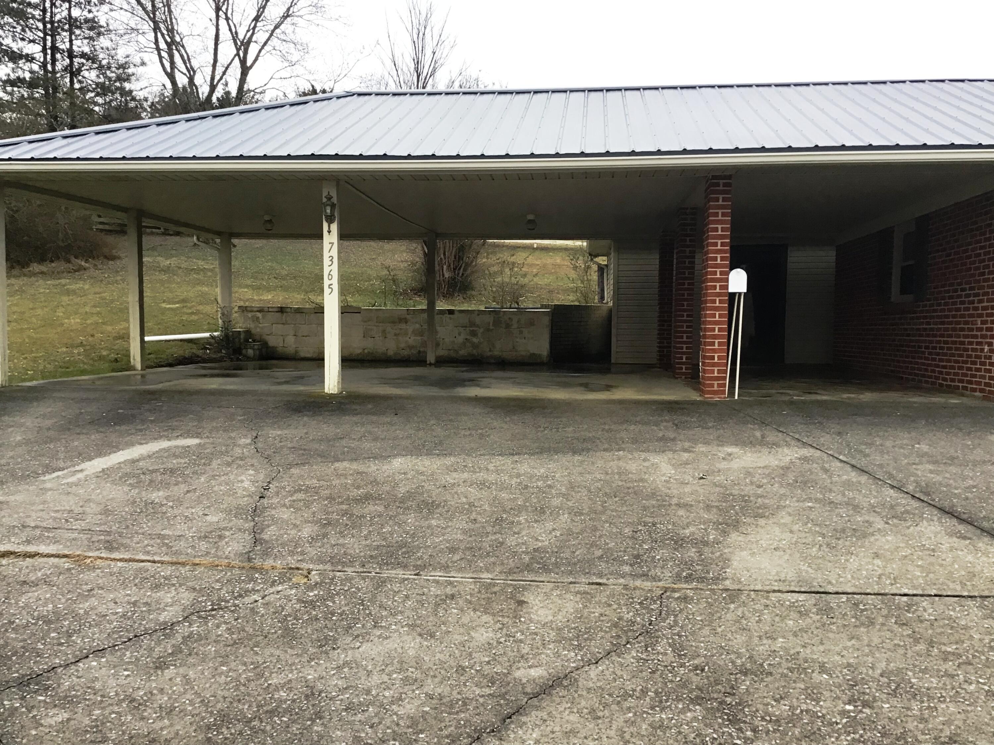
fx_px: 890
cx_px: 497
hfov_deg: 58.4
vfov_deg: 45.4
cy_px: 372
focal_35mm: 31
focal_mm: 3.3
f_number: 2.4
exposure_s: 1/30
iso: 25
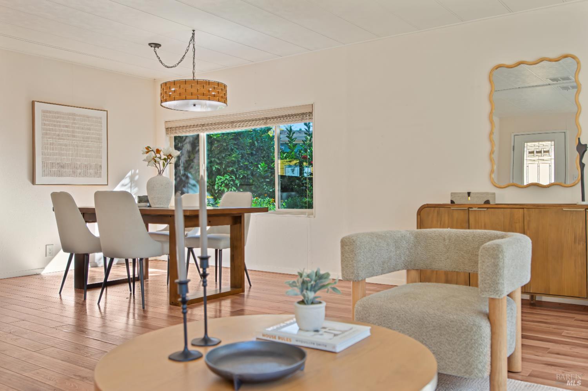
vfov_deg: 41.7
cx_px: 294
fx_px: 514
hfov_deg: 59.5
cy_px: 196
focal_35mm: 32
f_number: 4.5
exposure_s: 1/80
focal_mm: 21
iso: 100
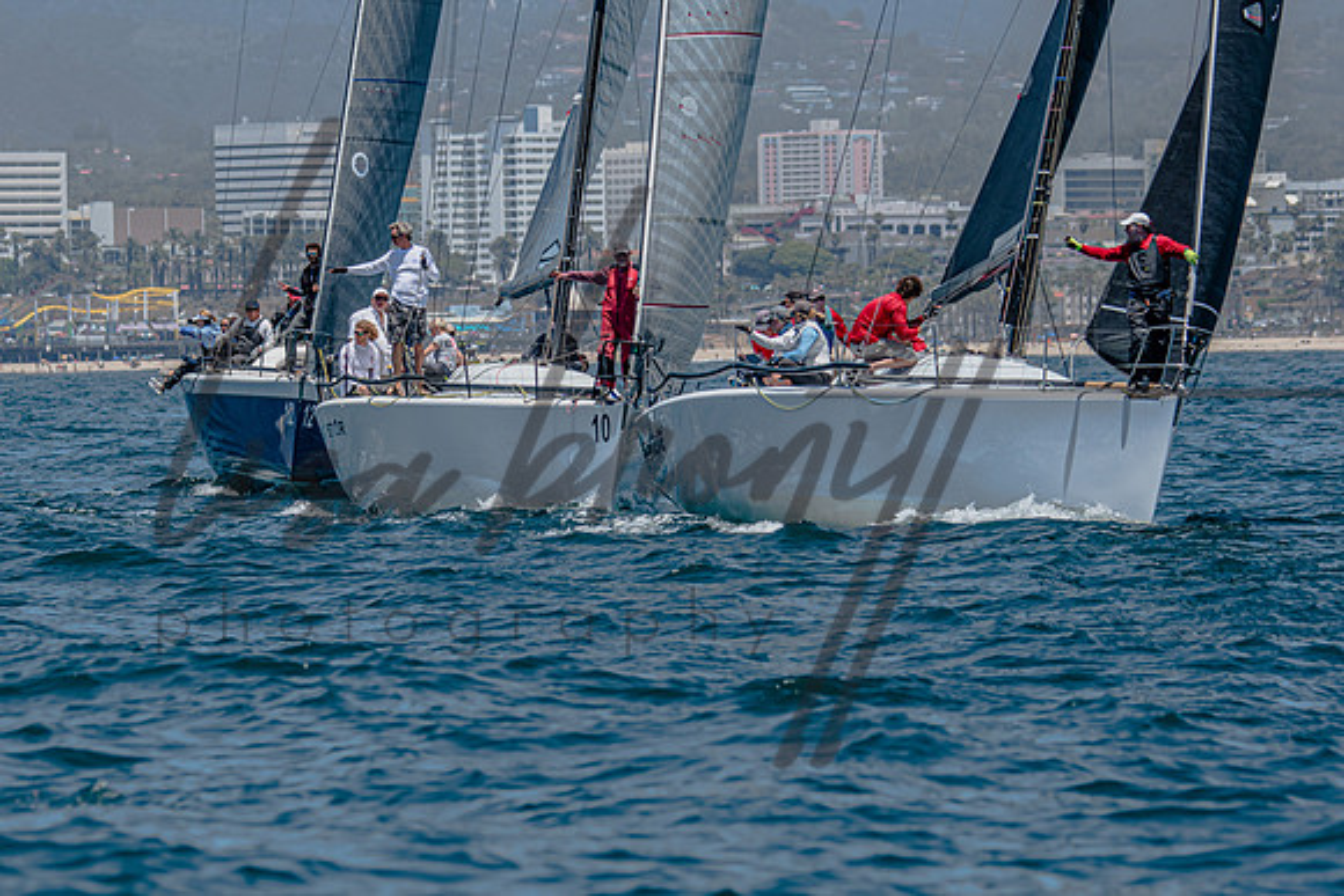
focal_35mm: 338
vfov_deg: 4.1
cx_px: 619
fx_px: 12617
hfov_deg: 6.1
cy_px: 490
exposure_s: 1/1600
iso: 200
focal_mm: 195
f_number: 5.3
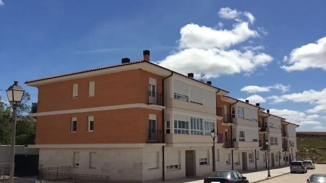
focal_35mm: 36
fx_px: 311
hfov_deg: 55.3
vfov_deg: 32.8
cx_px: 163
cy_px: 103
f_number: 2.4
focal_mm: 3.3
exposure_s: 1/3367
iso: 32
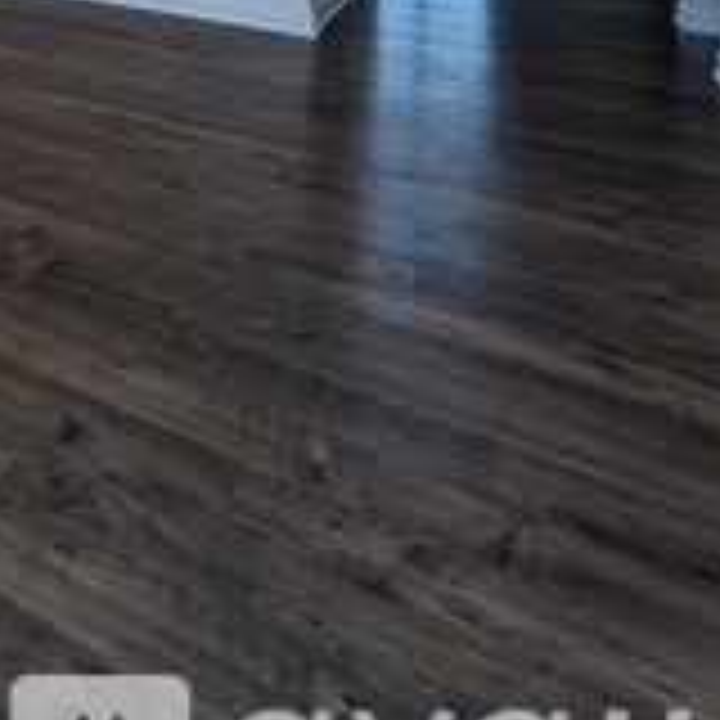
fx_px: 847
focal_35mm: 36
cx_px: -108
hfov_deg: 37.1
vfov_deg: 31.8
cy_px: -270
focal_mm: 1.95
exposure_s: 1/60
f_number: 2.2
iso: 69
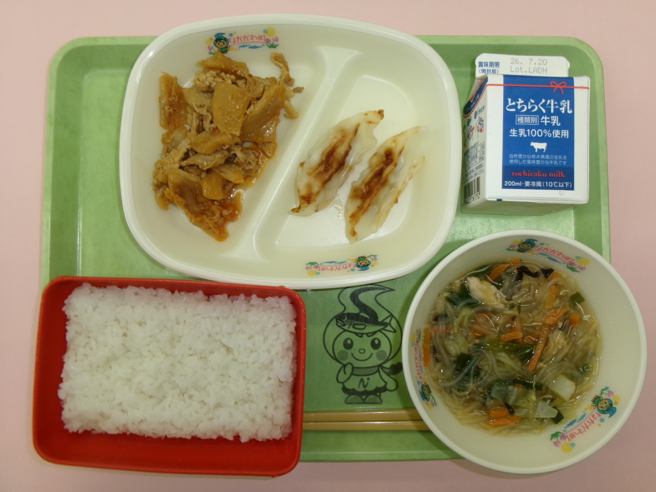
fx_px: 531
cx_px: 328
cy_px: 246
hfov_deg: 63.4
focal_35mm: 28
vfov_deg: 49.7
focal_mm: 5.1
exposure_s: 1/50
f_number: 3.9
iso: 100
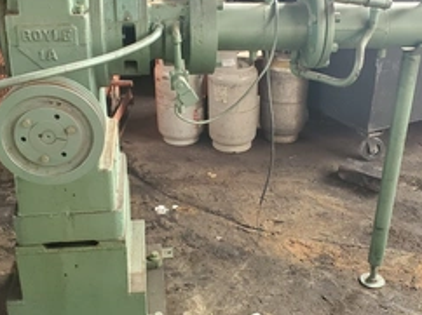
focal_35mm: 43
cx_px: 228
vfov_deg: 33.5
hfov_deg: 43.9
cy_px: 137
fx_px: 524
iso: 320
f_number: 2.4
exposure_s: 1/40
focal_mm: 4.3
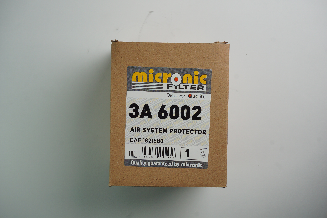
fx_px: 477
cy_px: 109
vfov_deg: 25.8
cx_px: 164
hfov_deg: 37.9
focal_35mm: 52
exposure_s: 1/15
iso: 100
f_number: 8
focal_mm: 35
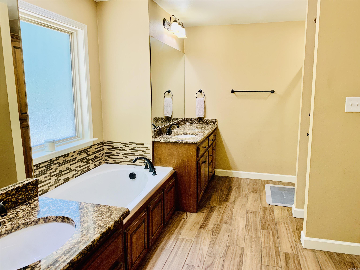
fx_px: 270
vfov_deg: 53.1
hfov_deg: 67.3
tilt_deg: -9.0
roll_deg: +0.4
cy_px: 135
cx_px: 180
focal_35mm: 26
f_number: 1.8
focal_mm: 4.25
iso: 125
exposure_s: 1/60
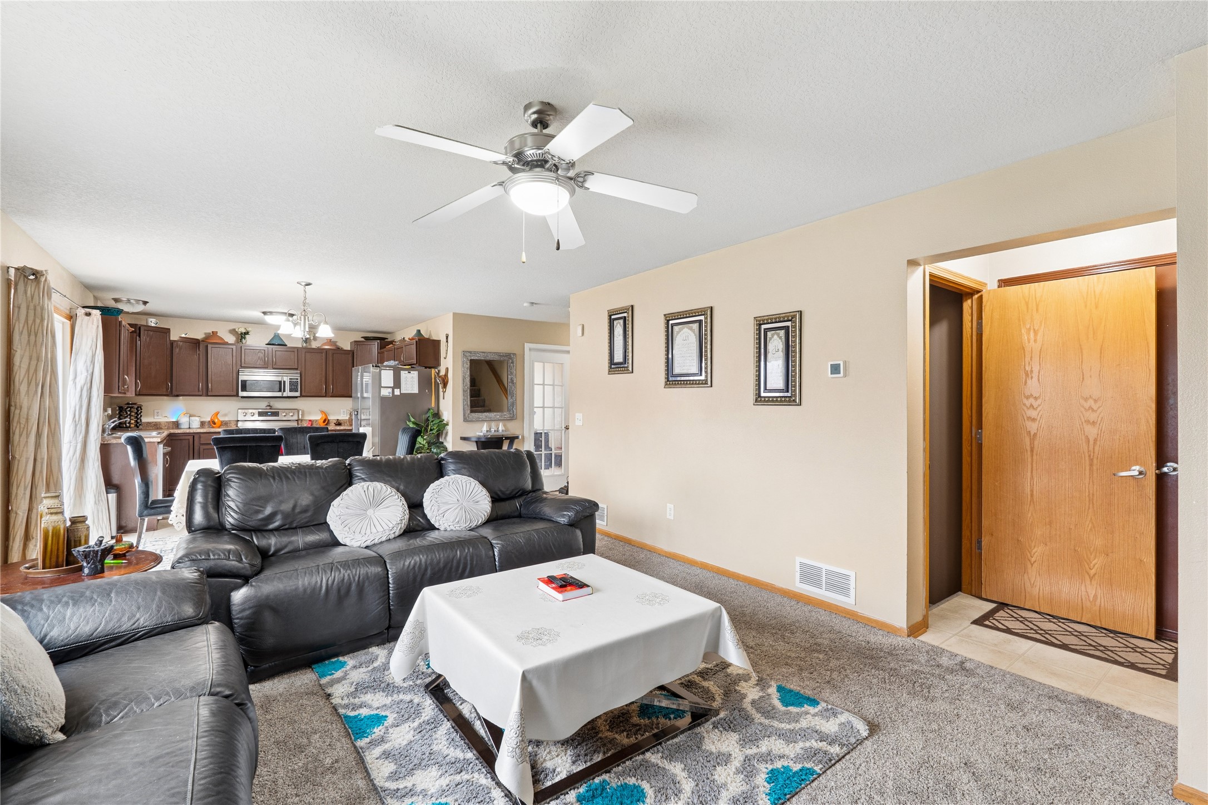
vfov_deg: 73.7
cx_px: 604
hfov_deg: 96.7
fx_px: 537
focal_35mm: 16
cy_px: 402
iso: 400
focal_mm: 16
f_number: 9
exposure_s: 1/6
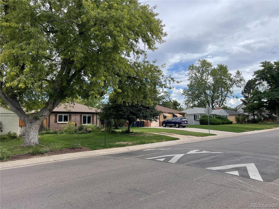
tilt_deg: +5.2
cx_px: 140
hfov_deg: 69.4
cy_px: 104
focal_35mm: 25
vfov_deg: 54.9
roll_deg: +0.7
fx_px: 201
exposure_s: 1/2012
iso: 32
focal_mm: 5.1
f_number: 1.6
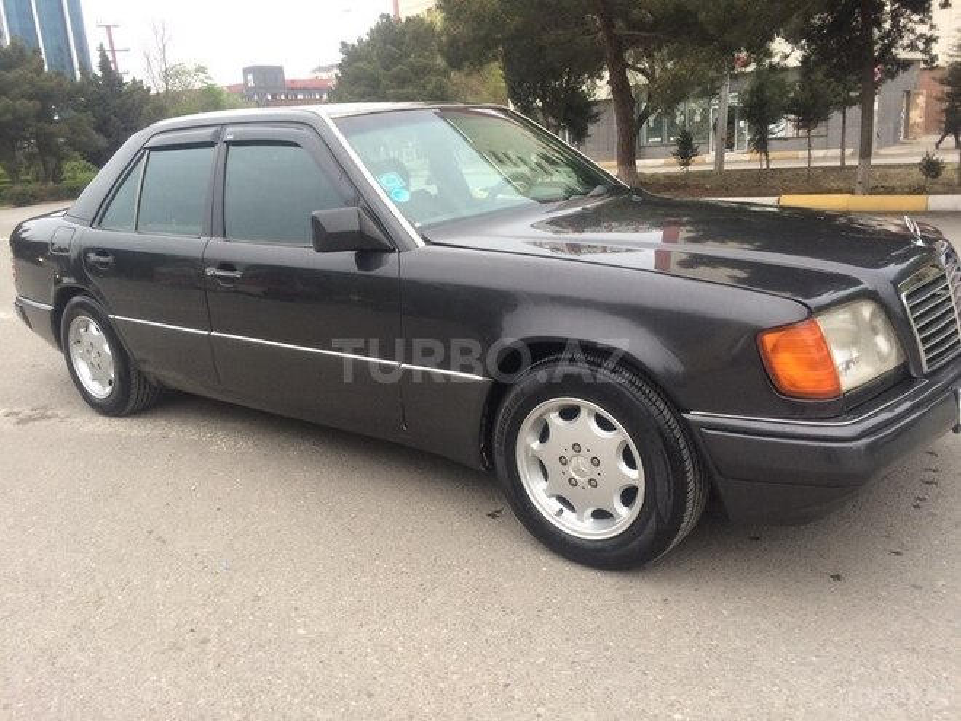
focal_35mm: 29
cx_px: 480
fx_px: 805
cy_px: 360
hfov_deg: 61.7
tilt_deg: -16.5
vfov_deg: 48.2
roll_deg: +5.6
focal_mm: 4.15
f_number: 2.2
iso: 64
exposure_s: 1/33
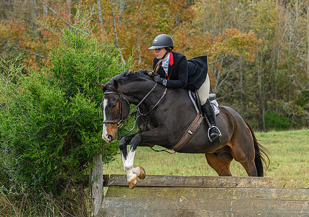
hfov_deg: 16.2
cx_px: 212
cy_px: 92
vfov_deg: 11.4
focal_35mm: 124
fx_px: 1086
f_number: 3.5
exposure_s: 1/800
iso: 1000
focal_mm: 82
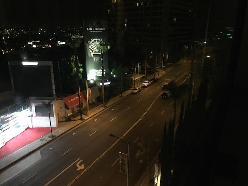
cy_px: 93
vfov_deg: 48.2
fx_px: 208
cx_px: 124
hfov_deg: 61.7
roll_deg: -0.4
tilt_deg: -18.6
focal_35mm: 29
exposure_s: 1/15
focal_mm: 4.15
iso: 800
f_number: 2.2
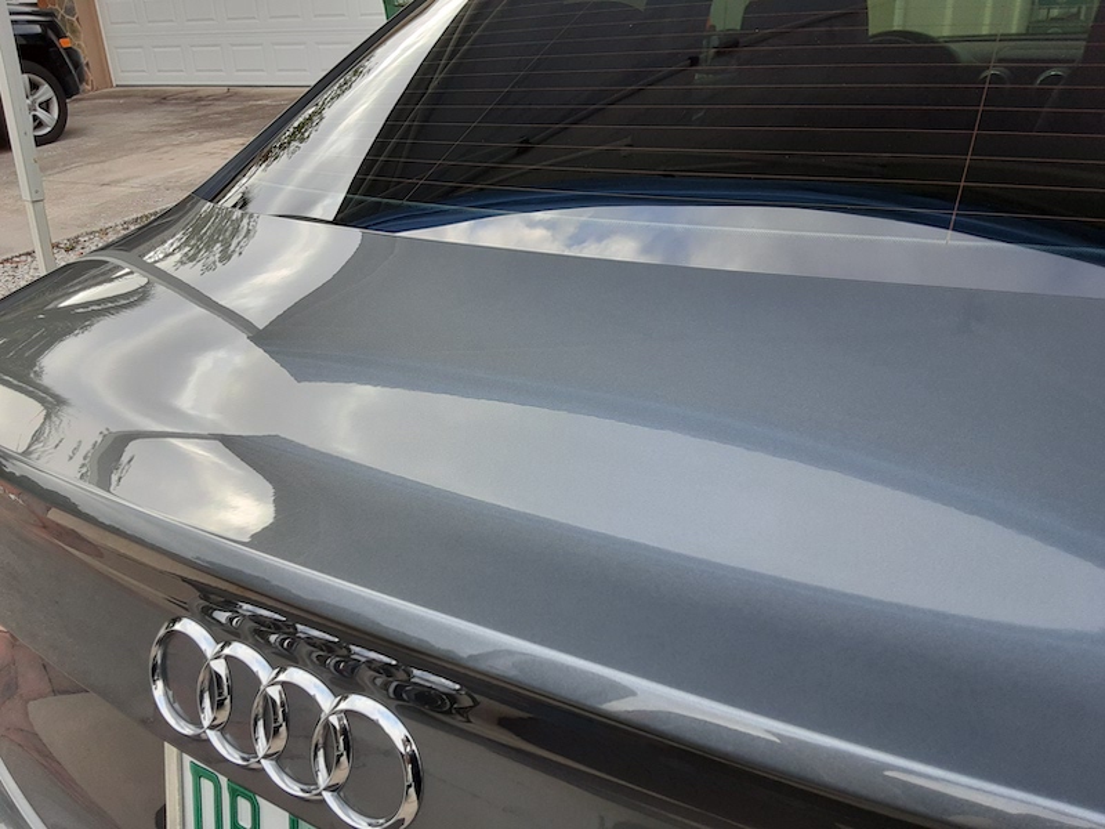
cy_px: 414
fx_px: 862
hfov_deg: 65.3
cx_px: 552
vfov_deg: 51.4
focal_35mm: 27
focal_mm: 2.91
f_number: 1.9
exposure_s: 1/219
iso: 40
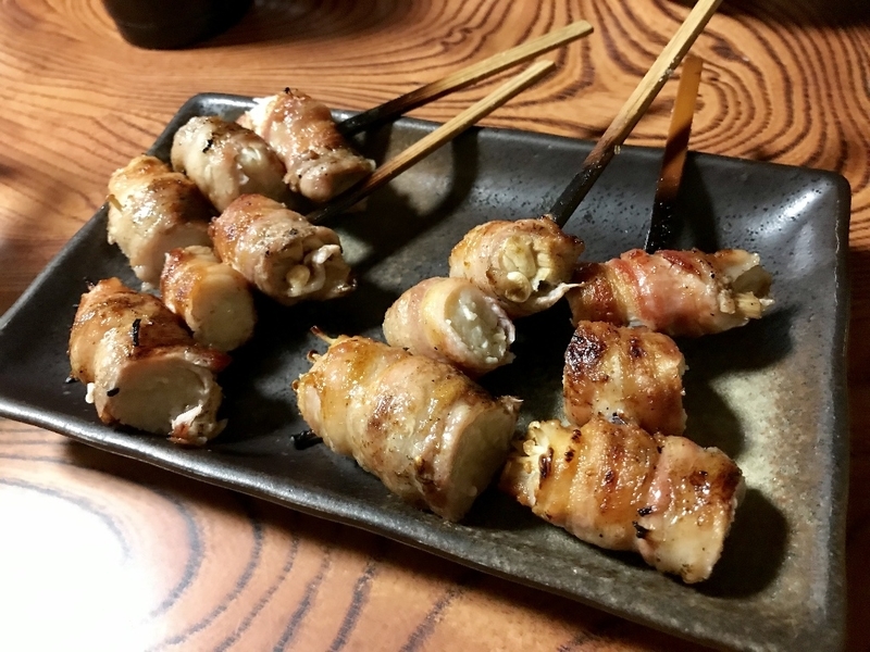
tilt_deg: -51.8
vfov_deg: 49.7
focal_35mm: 28
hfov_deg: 63.4
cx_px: 435
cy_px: 326
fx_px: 704
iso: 80
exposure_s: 1/6
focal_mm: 3.99
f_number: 1.8
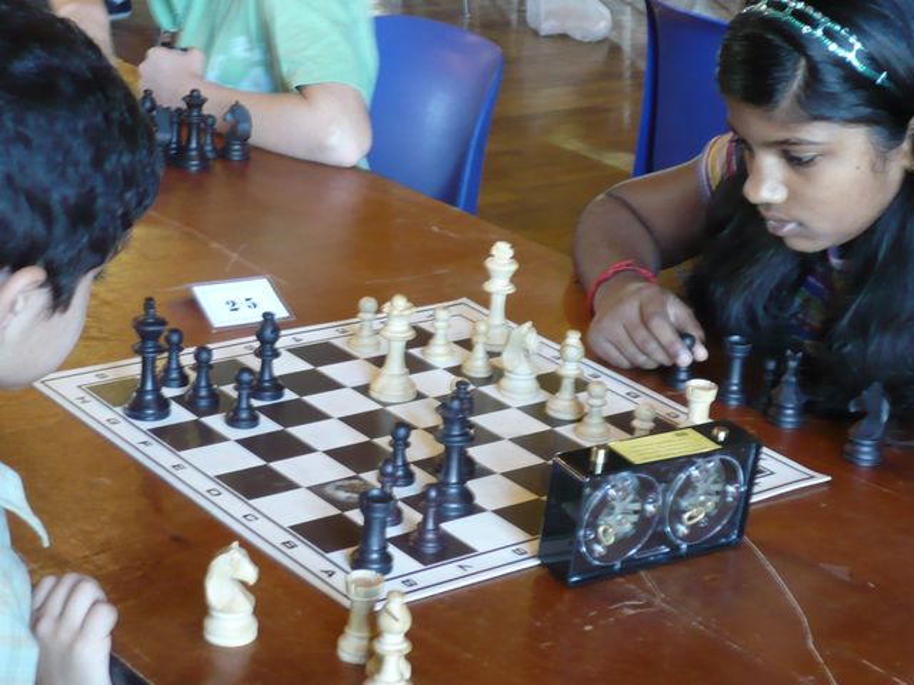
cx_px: 457
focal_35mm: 82
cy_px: 342
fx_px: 2165
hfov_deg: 23.8
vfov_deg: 18.0
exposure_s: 1/8
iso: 200
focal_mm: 9.9
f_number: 3.7
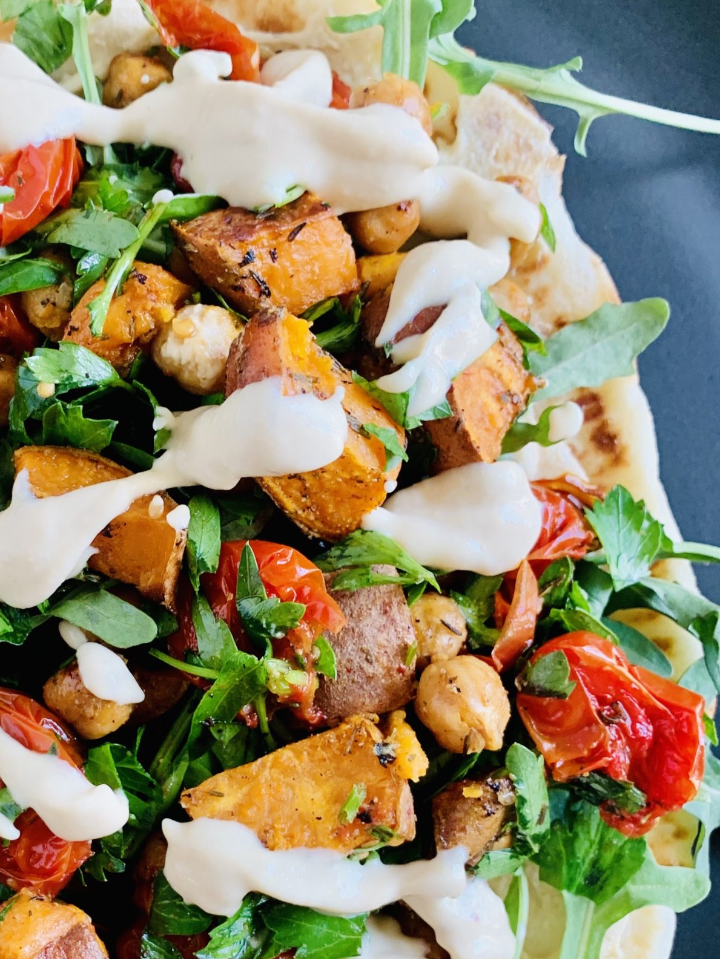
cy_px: 577
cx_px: 150
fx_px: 1165
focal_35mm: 42
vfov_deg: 44.6
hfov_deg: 33.4
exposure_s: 1/117
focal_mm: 4.25
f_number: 1.8
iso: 100
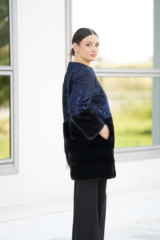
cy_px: 120
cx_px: 80
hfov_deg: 8.3
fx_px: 1100
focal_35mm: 165
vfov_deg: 12.5
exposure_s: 1/250
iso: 160
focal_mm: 165
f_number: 2.8
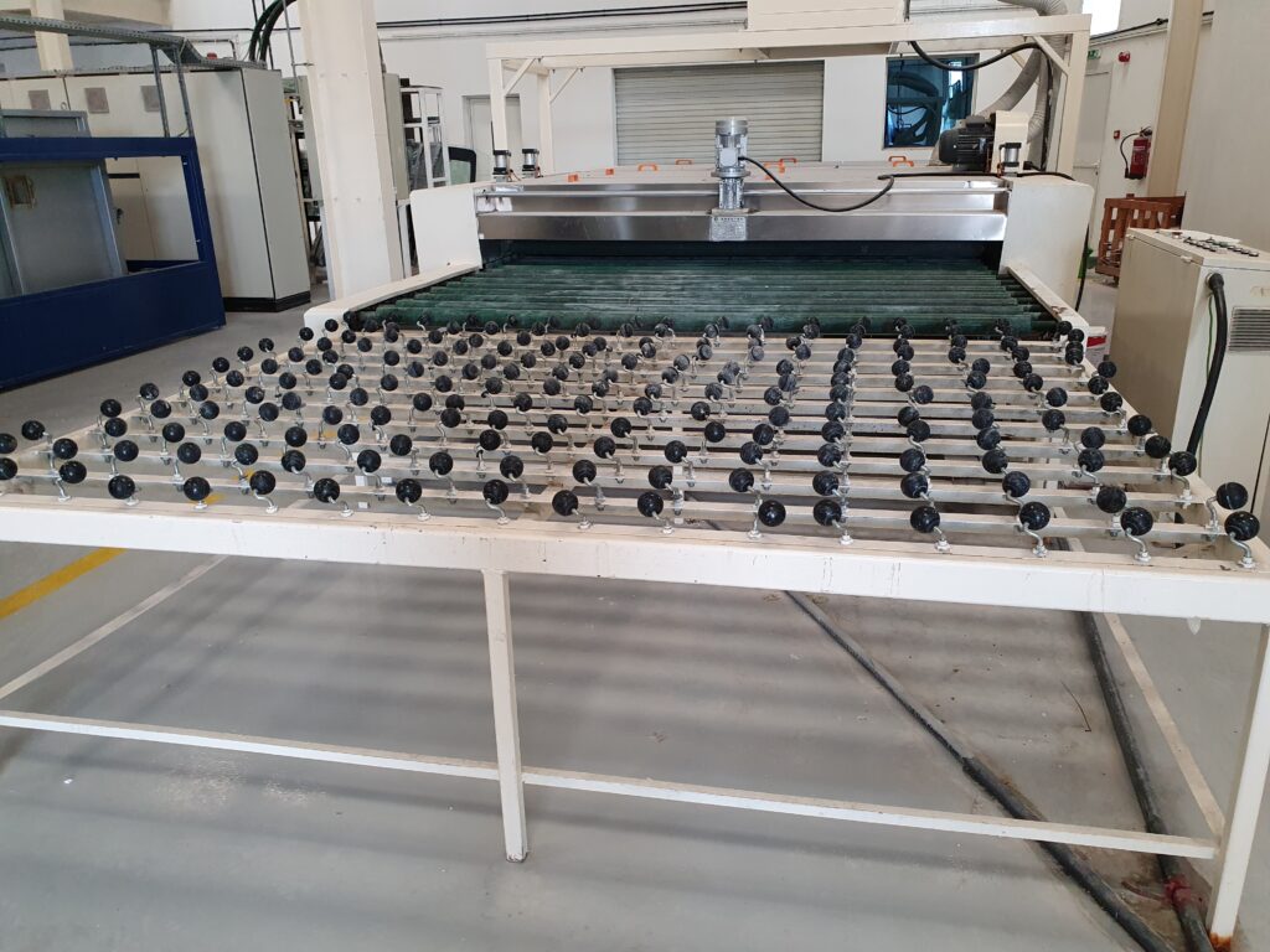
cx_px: 635
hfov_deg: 67.3
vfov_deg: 53.1
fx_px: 954
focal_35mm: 26
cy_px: 476
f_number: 2.4
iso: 200
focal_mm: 4.32
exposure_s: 1/100
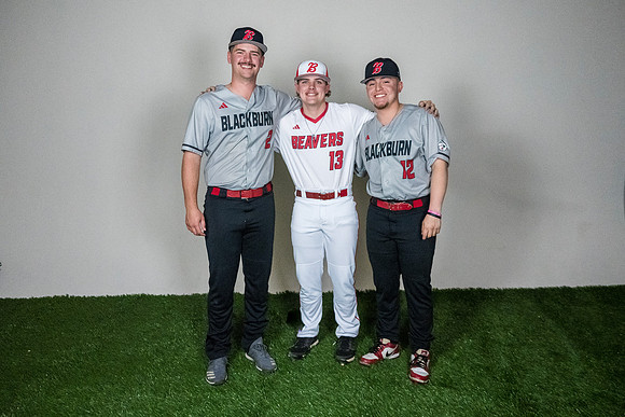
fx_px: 509
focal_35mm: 29
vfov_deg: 44.6
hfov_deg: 63.1
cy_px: 212
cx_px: 322
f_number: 4.5
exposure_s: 1/400
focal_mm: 24
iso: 6400
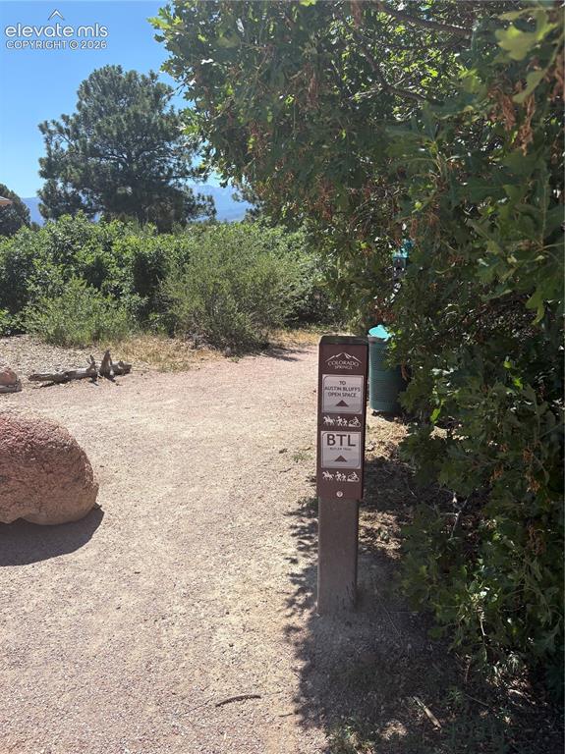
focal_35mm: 26
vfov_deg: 67.3
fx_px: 566
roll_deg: +1.7
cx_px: 282
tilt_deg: -13.6
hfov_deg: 53.0
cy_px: 377
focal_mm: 5.96
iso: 50
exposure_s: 1/2865
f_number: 1.6
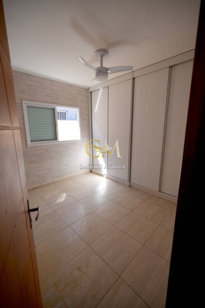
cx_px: 102
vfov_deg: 100.4
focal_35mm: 15
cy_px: 154
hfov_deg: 77.3
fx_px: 128
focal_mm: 10
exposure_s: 1/640
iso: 800
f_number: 2.8
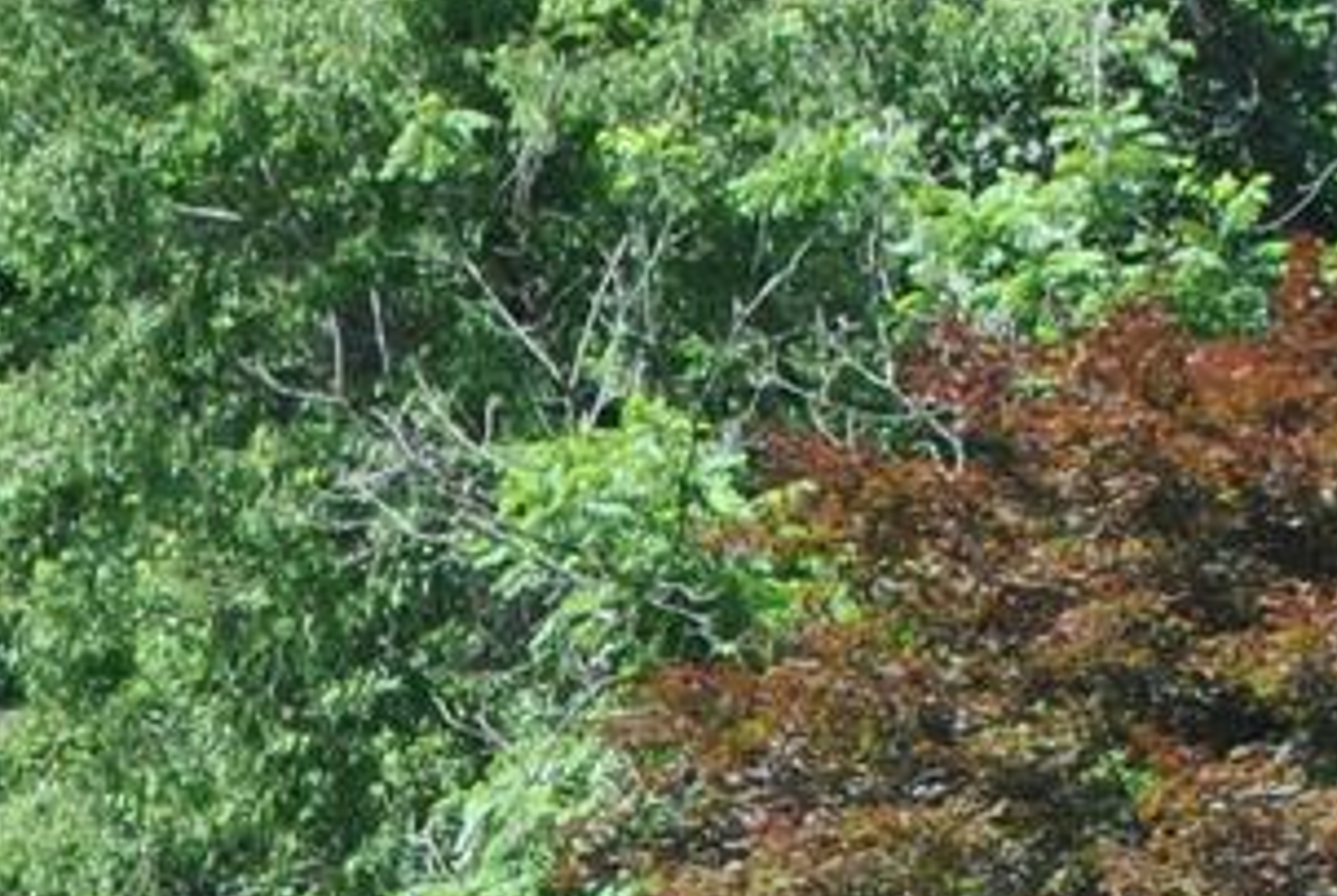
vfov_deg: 3.6
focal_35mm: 385
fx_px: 14319
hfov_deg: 5.2
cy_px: 1726
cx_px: -1346
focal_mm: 38
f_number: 6.3
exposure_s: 1/160
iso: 100
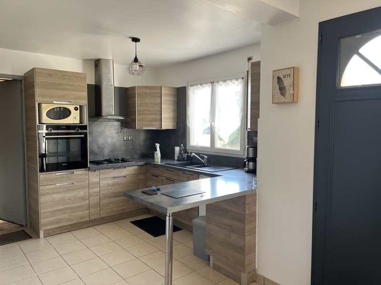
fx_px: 286
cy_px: 142
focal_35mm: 26
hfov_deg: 67.3
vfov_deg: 53.1
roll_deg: +1.0
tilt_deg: -3.5
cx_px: 190
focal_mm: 5.1
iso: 80
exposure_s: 1/121
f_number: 1.6
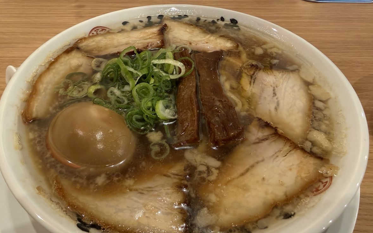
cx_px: 185
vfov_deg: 47.5
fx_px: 264
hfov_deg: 70.4
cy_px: 127
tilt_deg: -48.5
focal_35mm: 26
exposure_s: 1/60
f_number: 2.2
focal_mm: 2.22
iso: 320
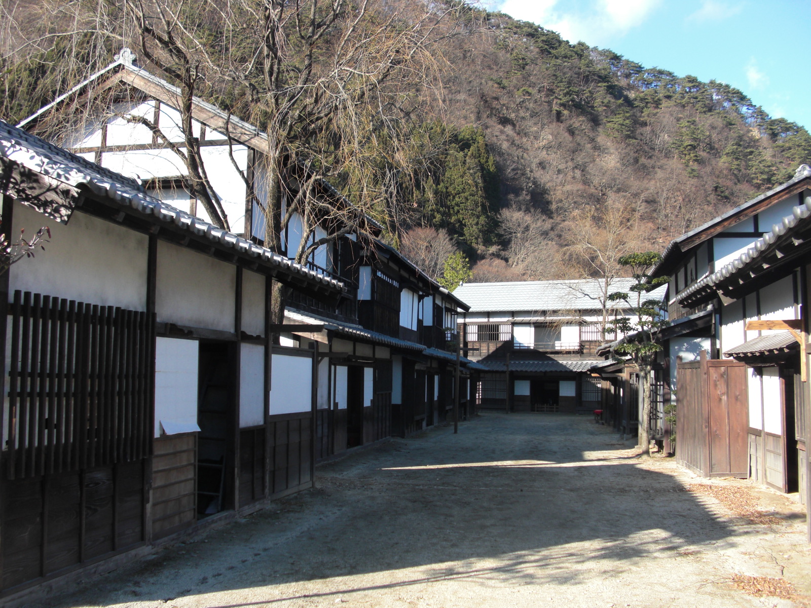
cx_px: 406
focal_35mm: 36
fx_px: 843
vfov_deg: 39.7
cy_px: 304
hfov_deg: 51.4
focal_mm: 6.3
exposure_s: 1/400
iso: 50
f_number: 2.8
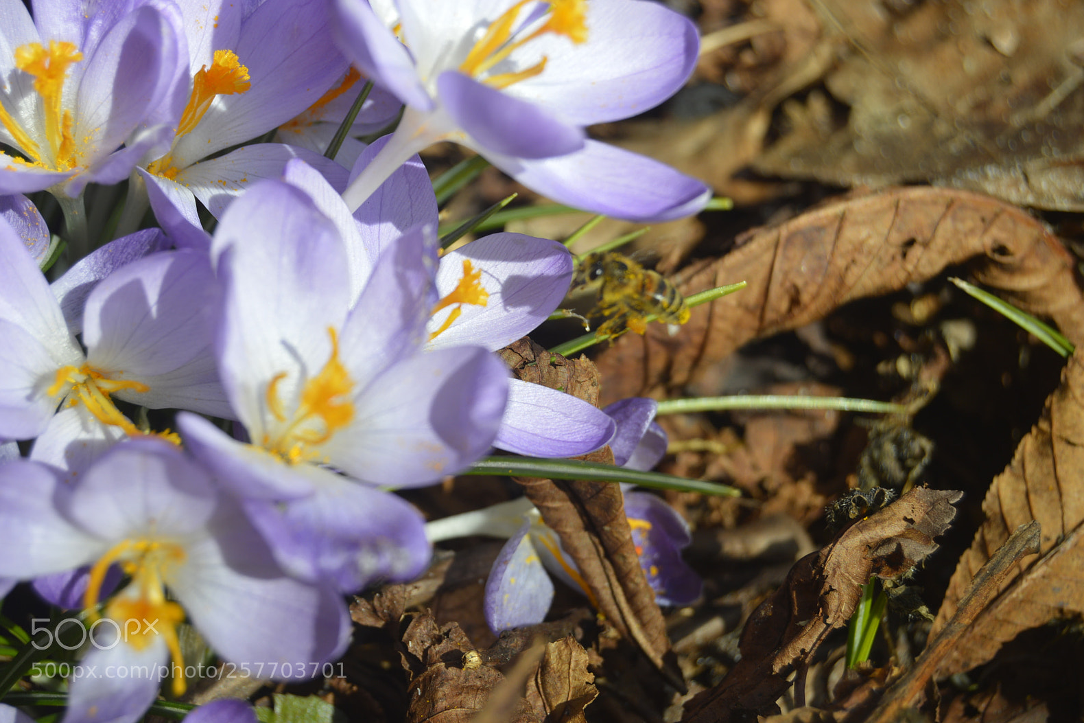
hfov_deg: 24.3
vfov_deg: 16.4
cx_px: 537
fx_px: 2514
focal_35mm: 84
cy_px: 359
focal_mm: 55
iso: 100
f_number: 8
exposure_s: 1/250
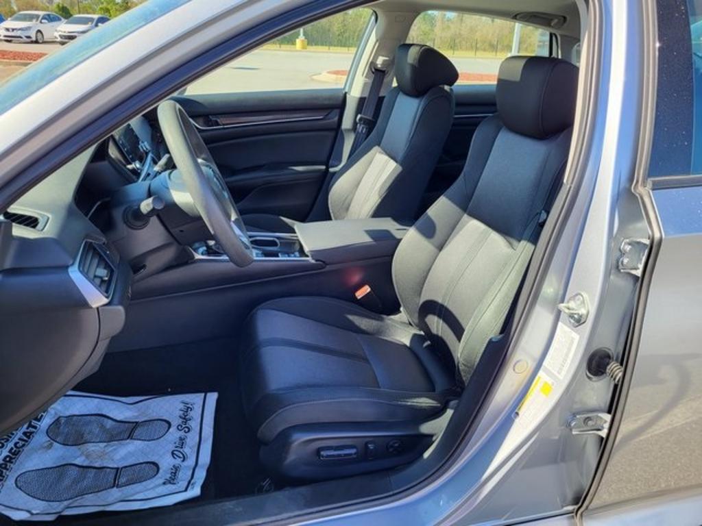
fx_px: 527
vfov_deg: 53.1
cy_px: 263
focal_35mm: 26
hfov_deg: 67.3
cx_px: 351
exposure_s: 1/336
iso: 40
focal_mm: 5.4
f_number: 1.8
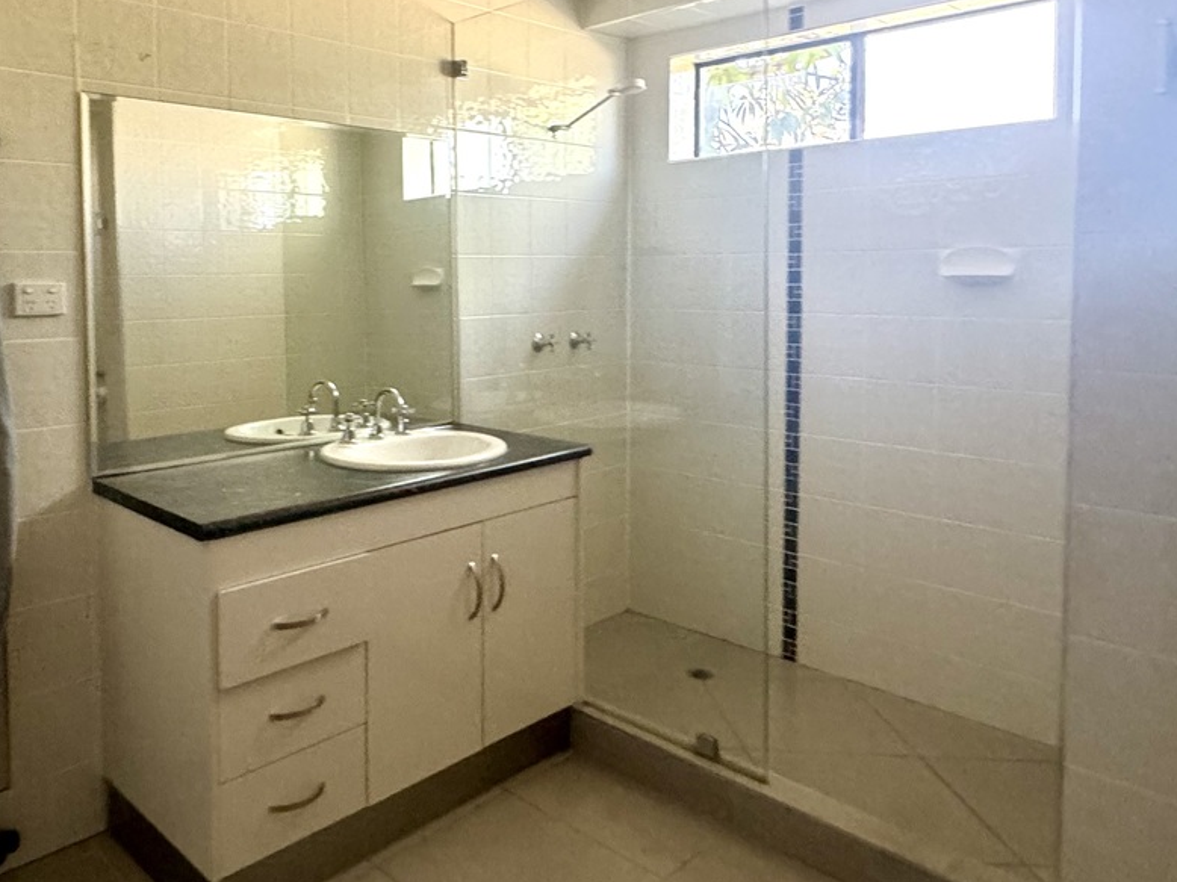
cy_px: 311
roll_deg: -1.9
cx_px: 357
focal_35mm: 27
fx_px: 918
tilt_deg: -2.3
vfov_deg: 50.6
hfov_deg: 63.0
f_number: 2.2
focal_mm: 2.22
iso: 320
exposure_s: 1/60
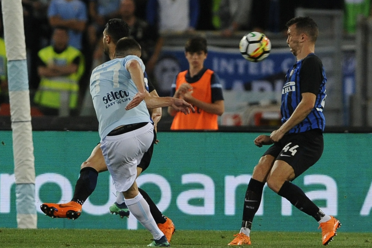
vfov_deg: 3.3
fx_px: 4294
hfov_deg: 5.0
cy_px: 126
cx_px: 184
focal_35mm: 416
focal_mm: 400
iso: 2000
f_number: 3.2
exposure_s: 1/800
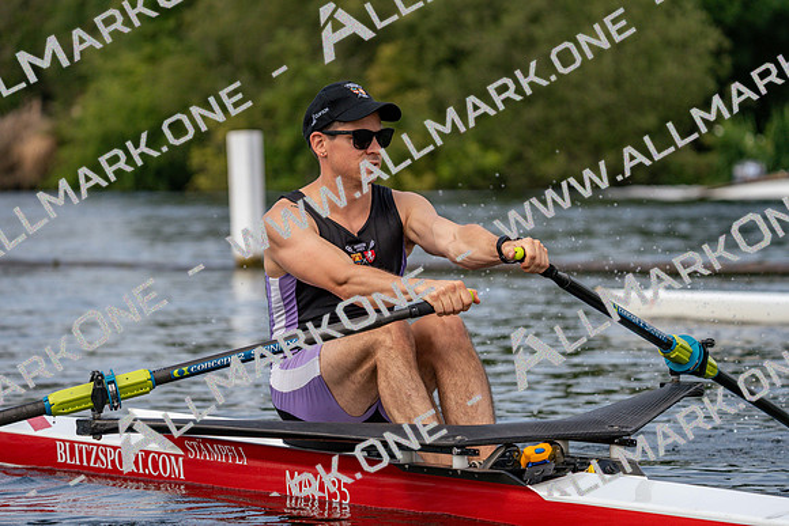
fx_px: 4384
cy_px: 263
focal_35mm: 200
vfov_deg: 6.9
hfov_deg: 10.3
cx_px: 394
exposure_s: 1/1600
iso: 320
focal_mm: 200
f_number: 5.6
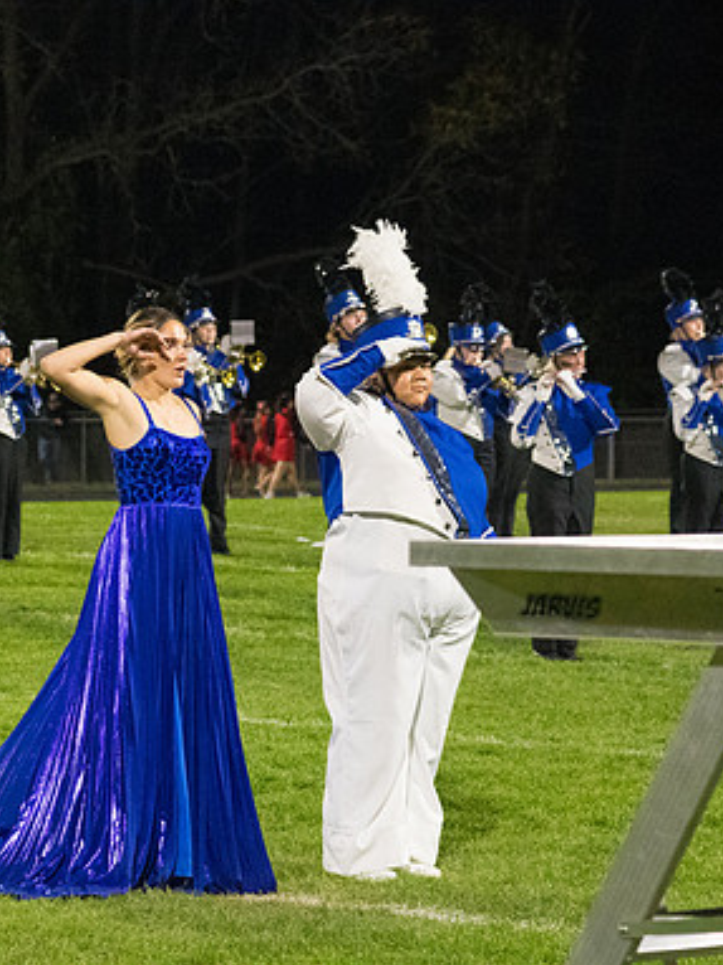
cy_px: 481
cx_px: 176
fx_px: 5601
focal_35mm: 201
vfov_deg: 9.8
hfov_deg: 7.4
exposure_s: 1/400
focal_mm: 92
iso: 5000
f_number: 5
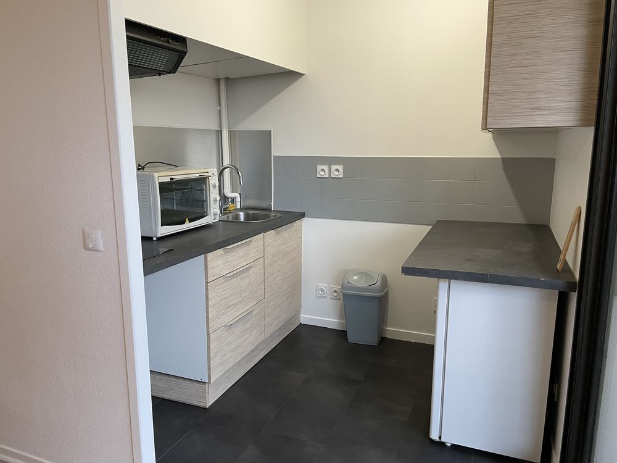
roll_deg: +0.0
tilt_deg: -11.7
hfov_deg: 67.3
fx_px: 463
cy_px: 232
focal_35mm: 26
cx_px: 308
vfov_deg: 53.1
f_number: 1.6
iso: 125
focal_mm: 4.2
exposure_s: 1/60
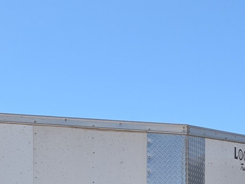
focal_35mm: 84
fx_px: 595
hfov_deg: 23.1
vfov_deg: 16.2
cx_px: 68
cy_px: 268
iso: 32
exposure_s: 1/1277
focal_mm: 4.53
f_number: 1.7
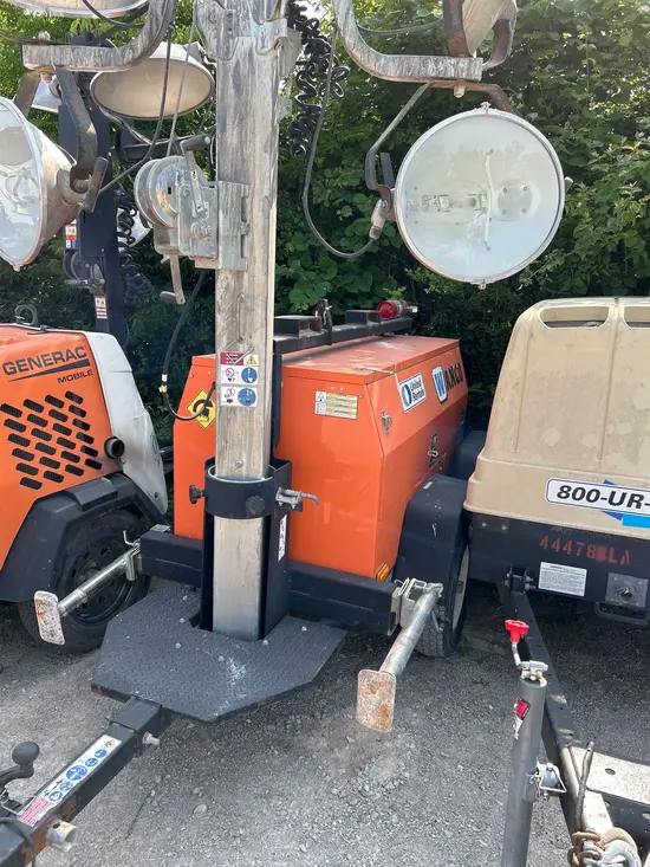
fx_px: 651
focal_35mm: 26
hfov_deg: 53.1
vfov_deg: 67.3
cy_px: 434
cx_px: 325
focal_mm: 5.7
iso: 50
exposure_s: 1/949
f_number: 1.5
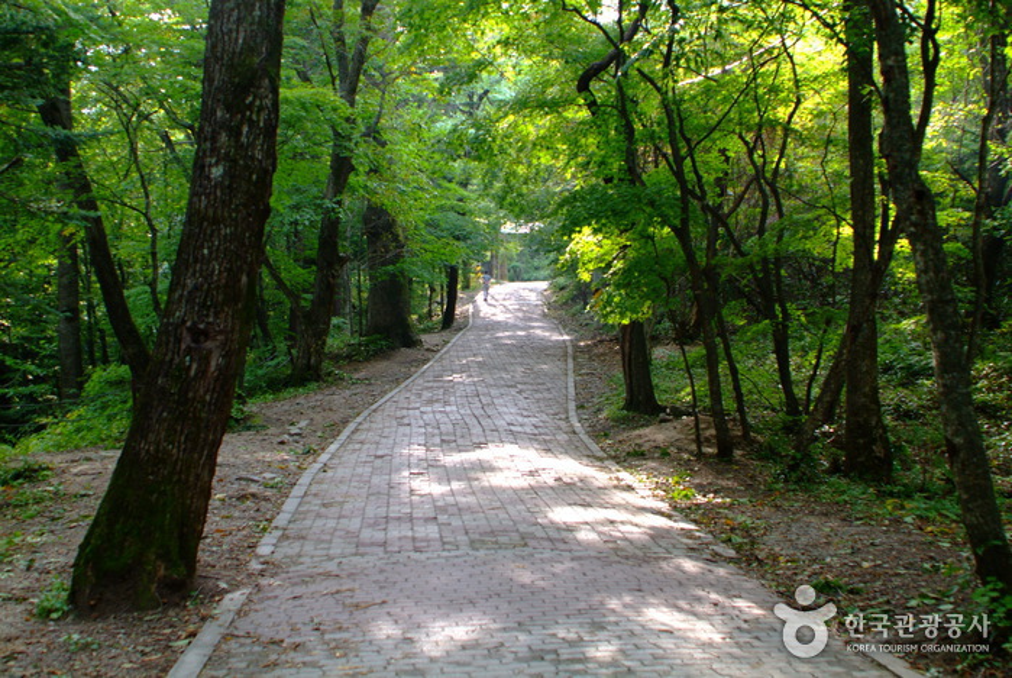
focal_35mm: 42
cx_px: 506
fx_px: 1182
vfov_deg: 32.0
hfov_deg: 46.3
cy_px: 339
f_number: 3.5
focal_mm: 28
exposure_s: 1/45
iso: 200
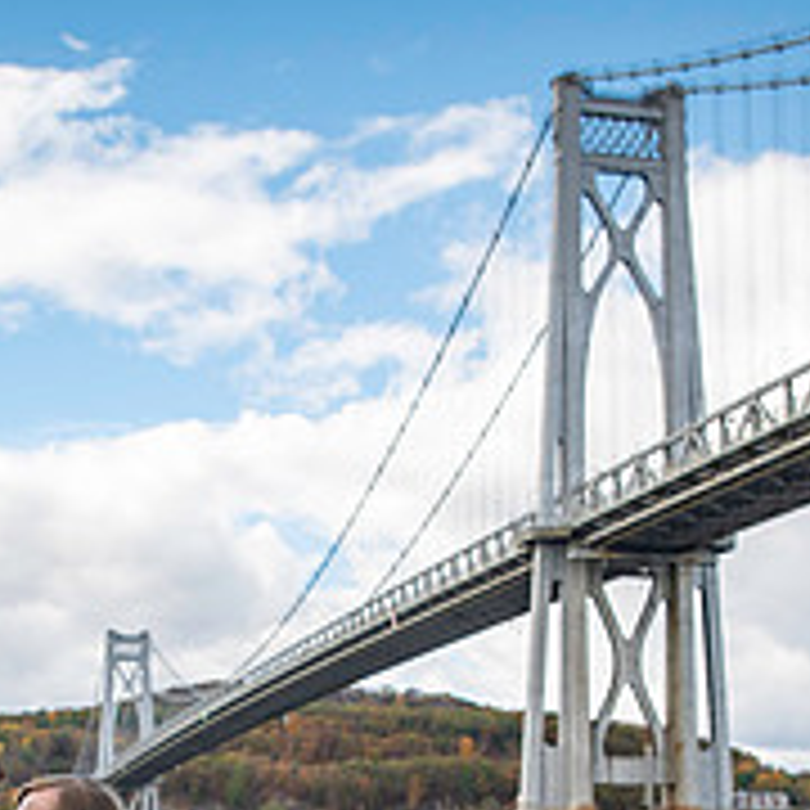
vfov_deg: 24.5
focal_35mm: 67
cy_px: 819
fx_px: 1774
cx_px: 243
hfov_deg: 25.5
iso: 1250
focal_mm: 24
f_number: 3.2
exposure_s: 1/8000
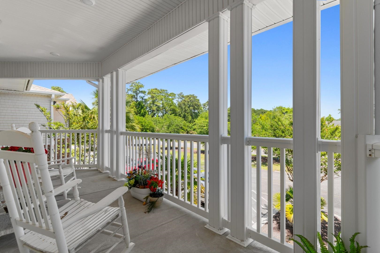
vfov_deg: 70.4
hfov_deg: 93.3
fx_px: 179
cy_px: 126
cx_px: 190
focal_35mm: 17
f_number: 6.3
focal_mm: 11.5
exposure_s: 1/160
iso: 100
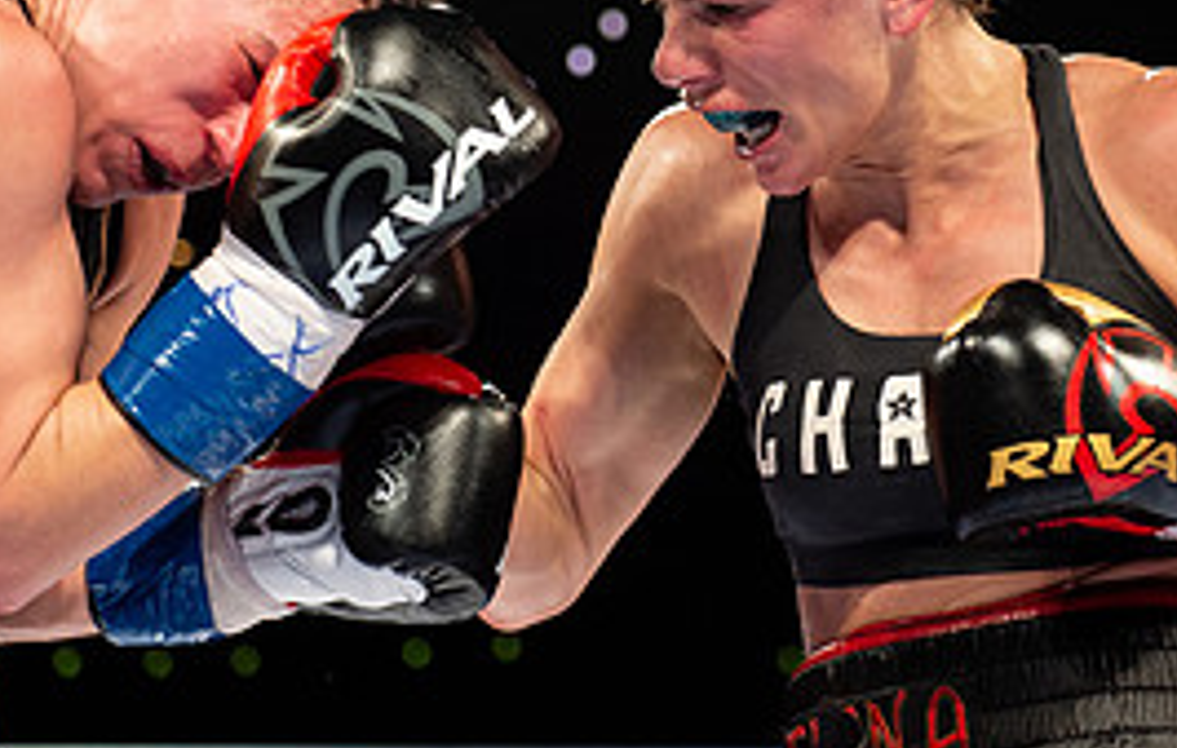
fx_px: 5382
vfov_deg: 7.9
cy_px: 241
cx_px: 728
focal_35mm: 167
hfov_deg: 12.5
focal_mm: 70
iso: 1600
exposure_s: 1/640
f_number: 4
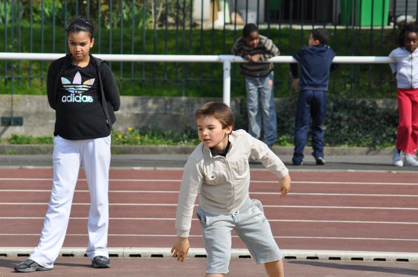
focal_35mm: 202
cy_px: 138
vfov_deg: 6.8
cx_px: 209
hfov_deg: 10.2
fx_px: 2348
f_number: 7.1
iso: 200
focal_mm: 135
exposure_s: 1/800
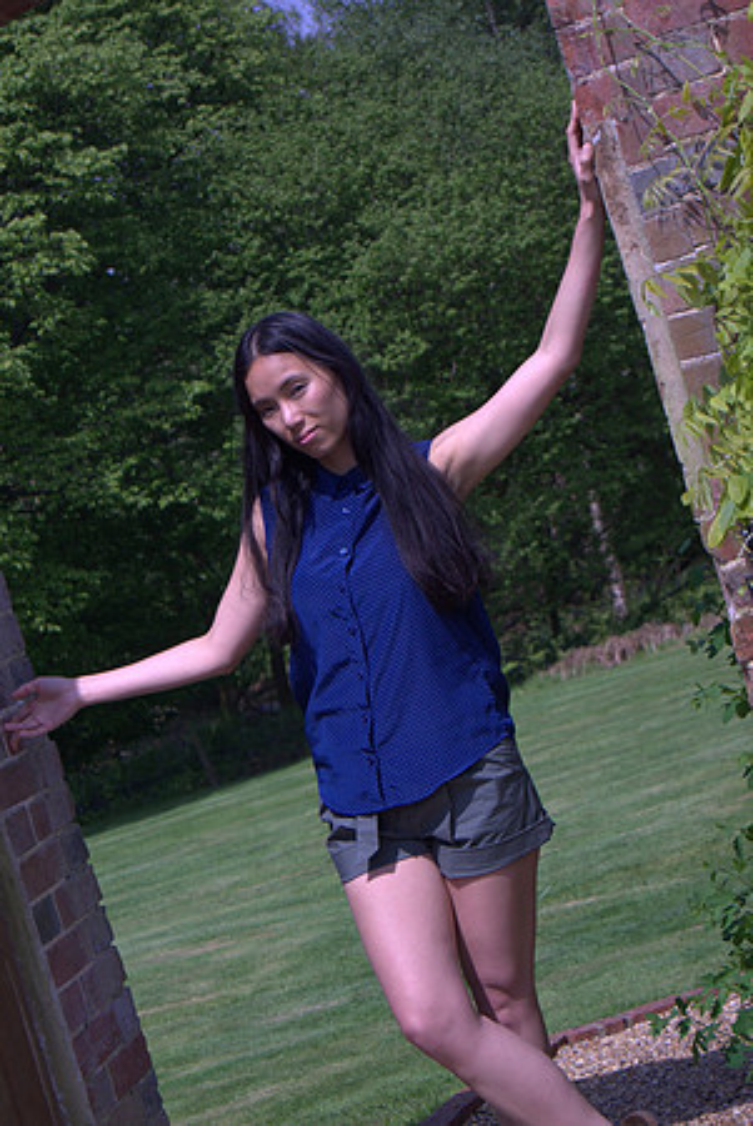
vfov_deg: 24.6
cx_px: 376
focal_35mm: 82
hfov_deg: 16.6
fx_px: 2582
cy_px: 563
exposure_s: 1/1250
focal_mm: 55
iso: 250
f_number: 5.6
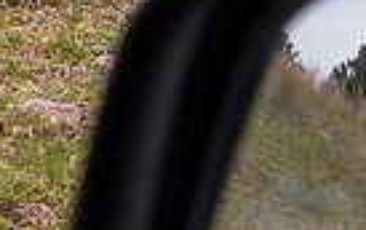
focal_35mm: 433
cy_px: 279
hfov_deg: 4.8
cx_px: -113
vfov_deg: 3.0
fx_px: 4324
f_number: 11
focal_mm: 56
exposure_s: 1/400
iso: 800
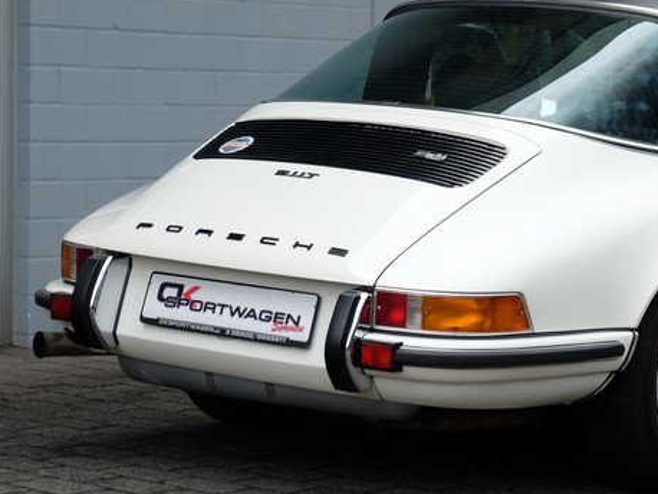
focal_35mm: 128
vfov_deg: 11.6
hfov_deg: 15.3
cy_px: 196
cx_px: 565
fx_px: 2434
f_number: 4.5
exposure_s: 1/140
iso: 200
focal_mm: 40.7
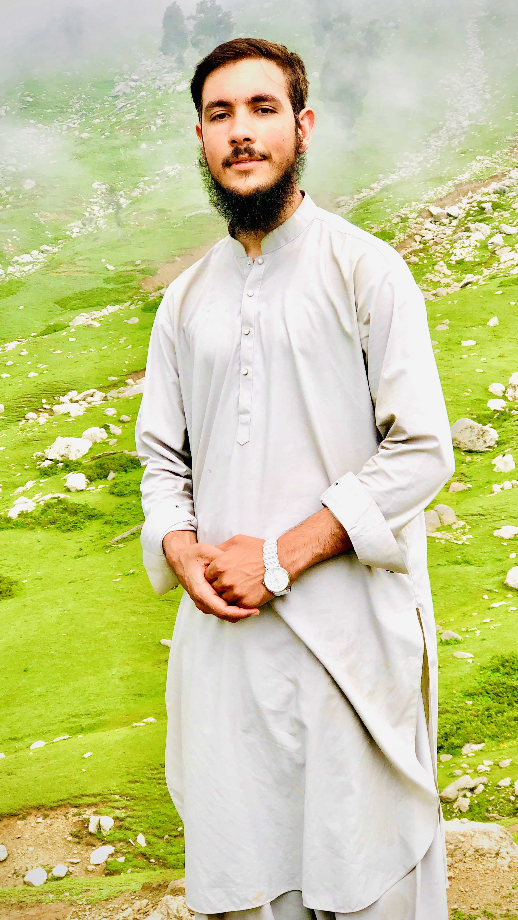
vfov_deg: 33.3
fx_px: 1538
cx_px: 282
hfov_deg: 19.1
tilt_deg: -0.6
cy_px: 461
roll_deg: +1.5
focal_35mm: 63
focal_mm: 6.6
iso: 20
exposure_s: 1/393
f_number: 2.8
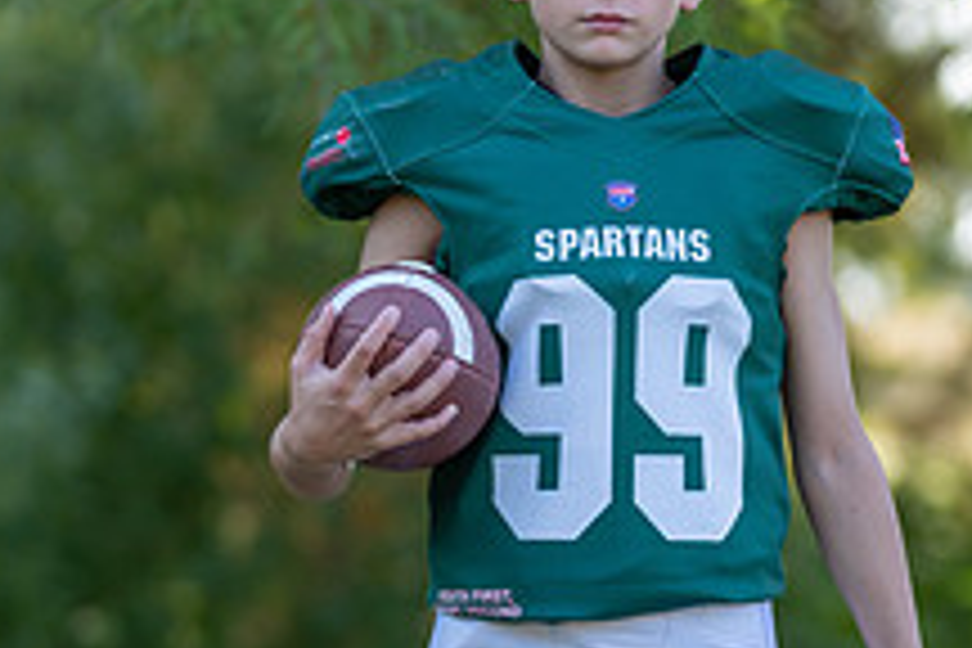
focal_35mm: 320
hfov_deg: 6.4
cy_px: 412
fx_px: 8639
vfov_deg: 4.3
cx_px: 666
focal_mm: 119
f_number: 2.8
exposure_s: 1/320
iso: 125
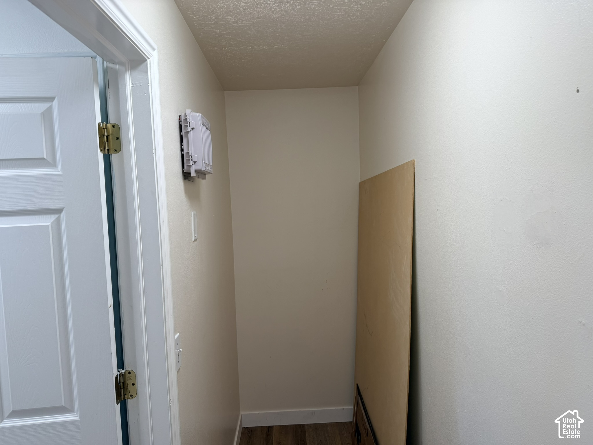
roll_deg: +2.8
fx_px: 411
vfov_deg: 56.8
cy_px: 222
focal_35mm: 24
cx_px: 296
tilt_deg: -1.2
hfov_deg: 71.6
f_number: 1.78
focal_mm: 6.76
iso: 80
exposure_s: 1/120
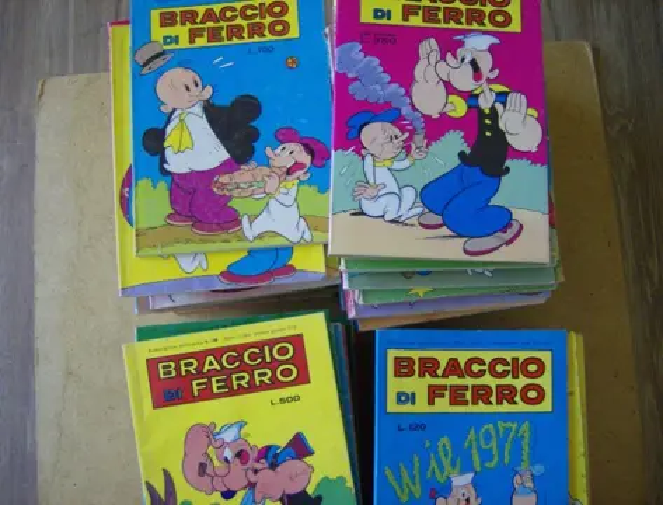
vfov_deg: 40.0
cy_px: 252
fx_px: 693
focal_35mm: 36
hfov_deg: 51.1
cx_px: 332
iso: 198
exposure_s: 1/64
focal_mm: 6
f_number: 2.8
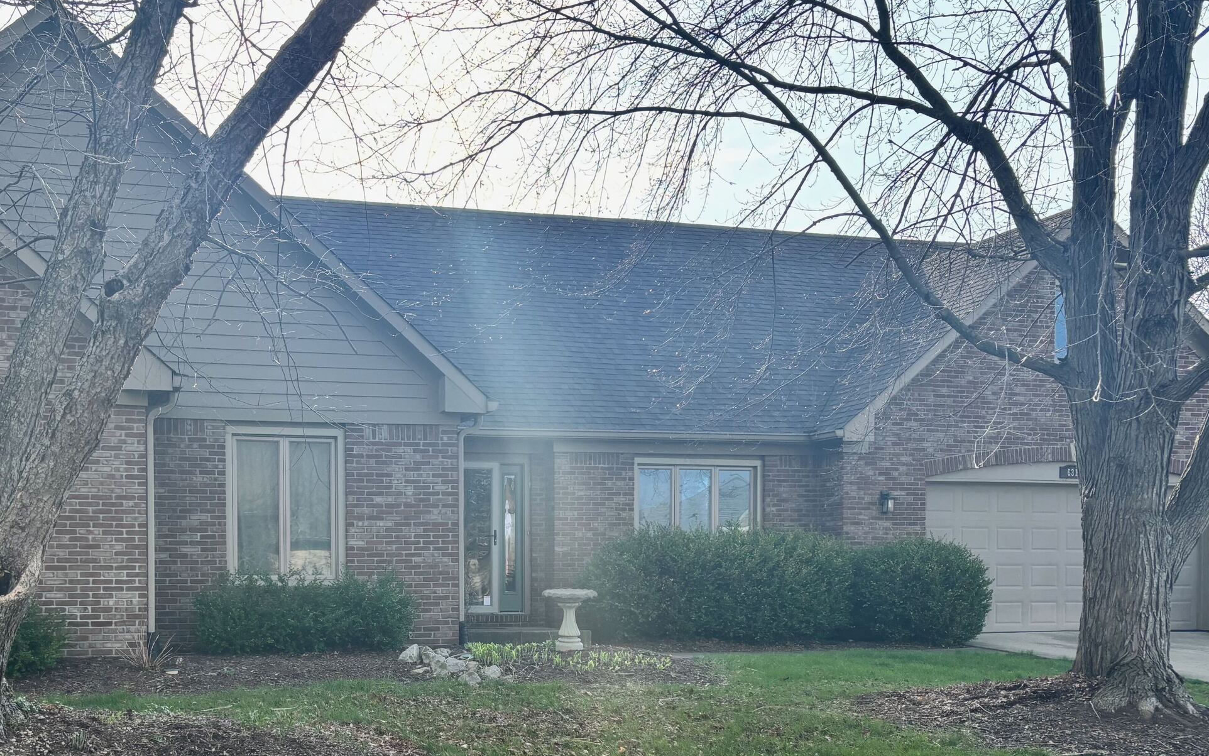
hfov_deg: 44.6
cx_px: 402
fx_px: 1450
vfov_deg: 28.7
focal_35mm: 44
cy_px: 591
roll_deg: +0.2
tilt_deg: +0.0
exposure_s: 1/1007
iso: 50
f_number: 1.6
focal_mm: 5.96
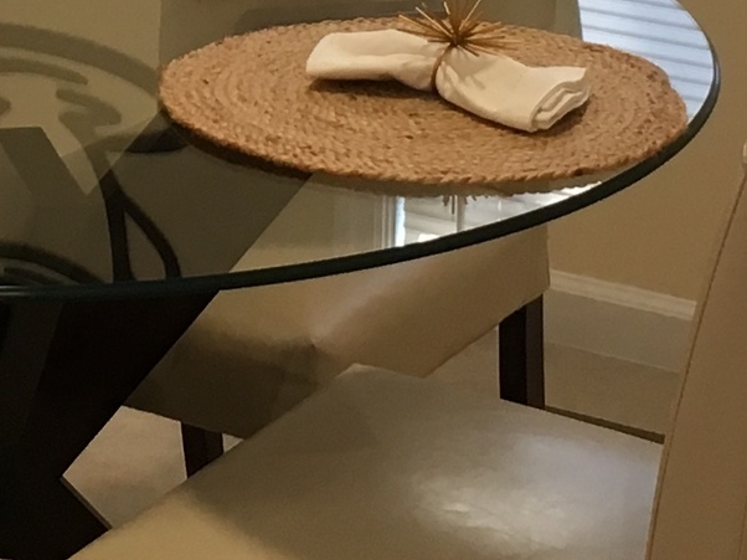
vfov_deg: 9.5
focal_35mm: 148
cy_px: -449
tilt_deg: -8.6
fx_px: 3193
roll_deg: -0.2
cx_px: -37
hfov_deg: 13.1
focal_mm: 4.15
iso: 80
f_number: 2.2
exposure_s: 1/33
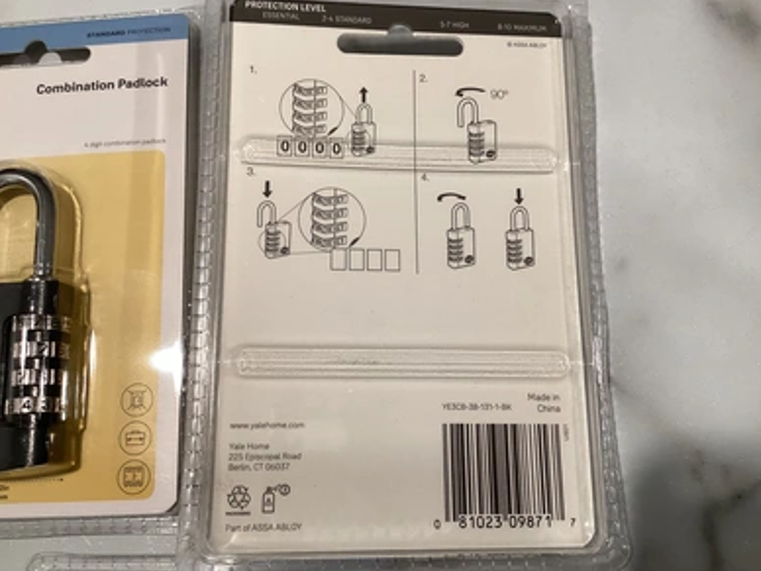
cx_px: 377
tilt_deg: -76.2
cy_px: 286
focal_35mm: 32
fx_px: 703
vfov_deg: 44.2
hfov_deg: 56.8
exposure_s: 1/60
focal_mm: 3.3
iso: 100
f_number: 2.4
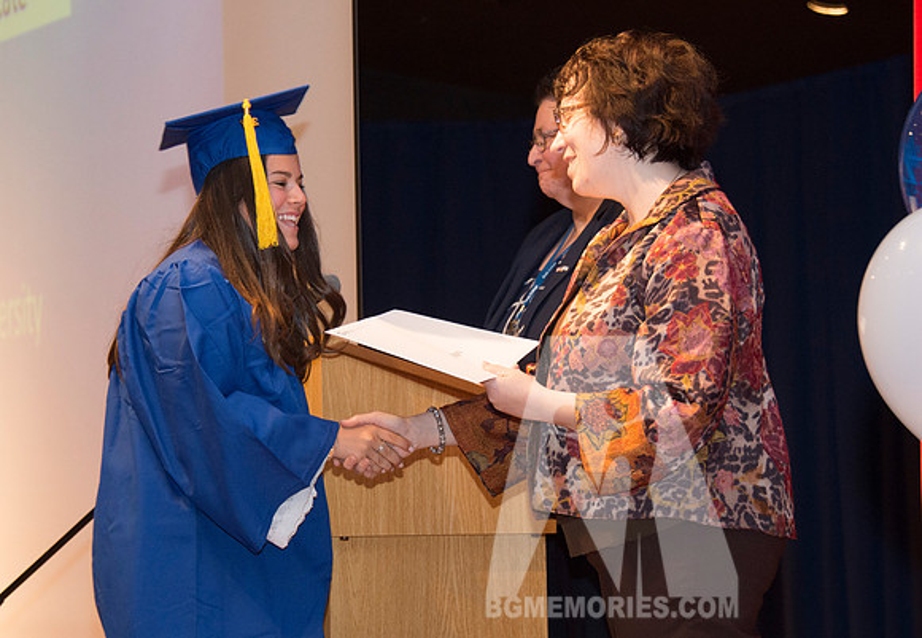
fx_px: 3494
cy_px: 339
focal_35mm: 135
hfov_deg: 15.0
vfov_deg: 10.4
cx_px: 424
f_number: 5.3
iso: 2000
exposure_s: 1/80
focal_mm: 98
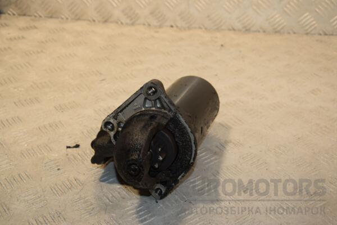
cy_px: 112
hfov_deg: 35.1
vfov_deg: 23.8
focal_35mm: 57
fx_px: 534
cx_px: 168
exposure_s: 1/200
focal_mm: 38
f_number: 6.3
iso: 800
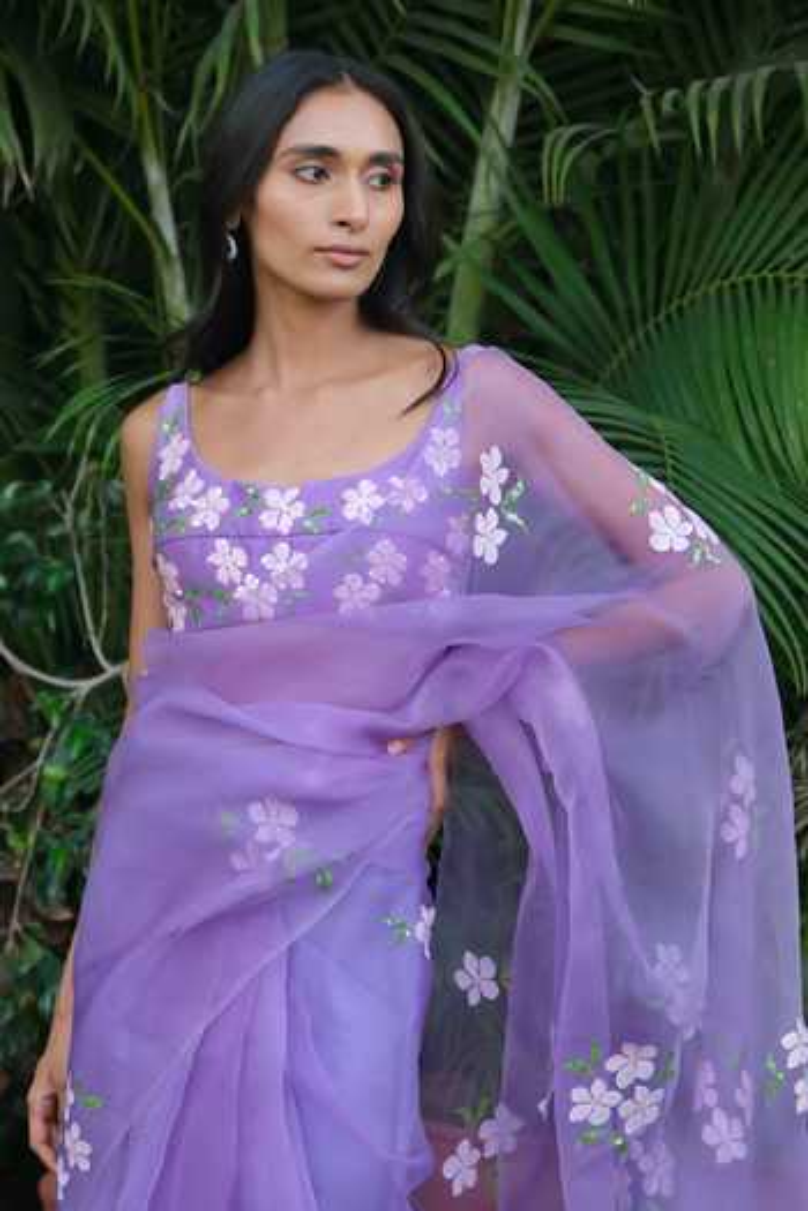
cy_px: 606
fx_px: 2760
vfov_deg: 24.8
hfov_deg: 16.7
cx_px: 404
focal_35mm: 82
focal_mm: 54.5
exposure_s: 1/250
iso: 1000
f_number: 4
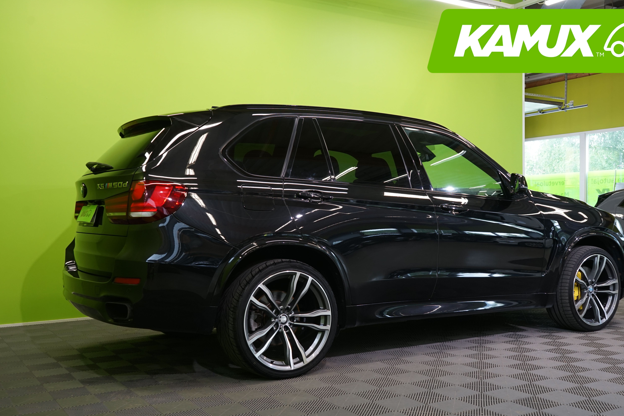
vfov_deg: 35.9
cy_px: 233
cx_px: 334
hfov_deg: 51.8
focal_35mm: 37
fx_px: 641
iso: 500
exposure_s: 1/30
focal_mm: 31
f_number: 6.3
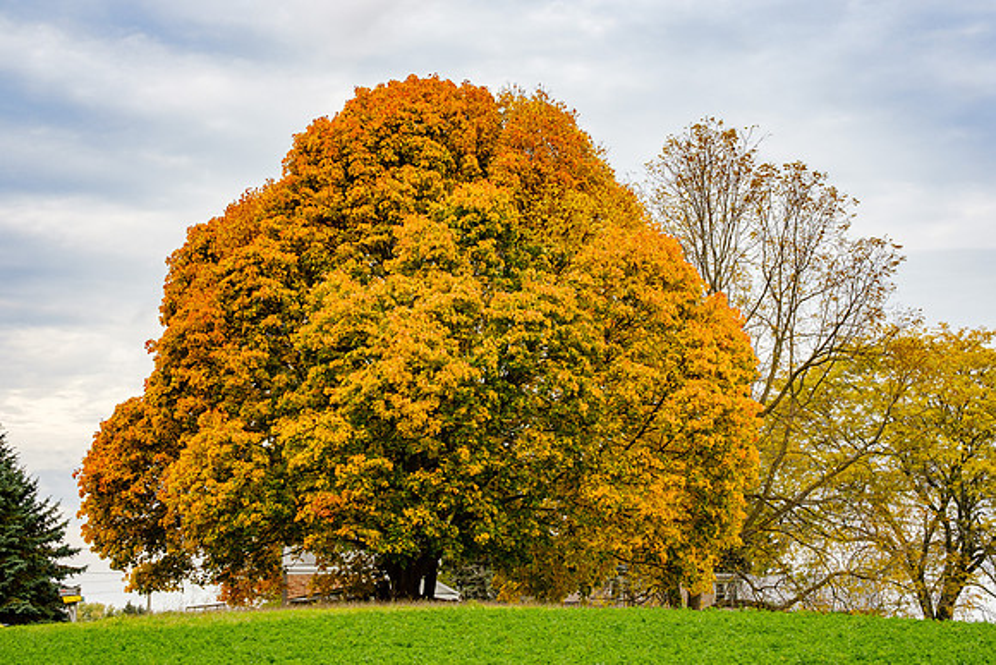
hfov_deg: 24.5
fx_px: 2297
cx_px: 498
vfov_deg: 16.5
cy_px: 332
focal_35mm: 83
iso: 320
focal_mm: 55
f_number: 9
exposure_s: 1/90
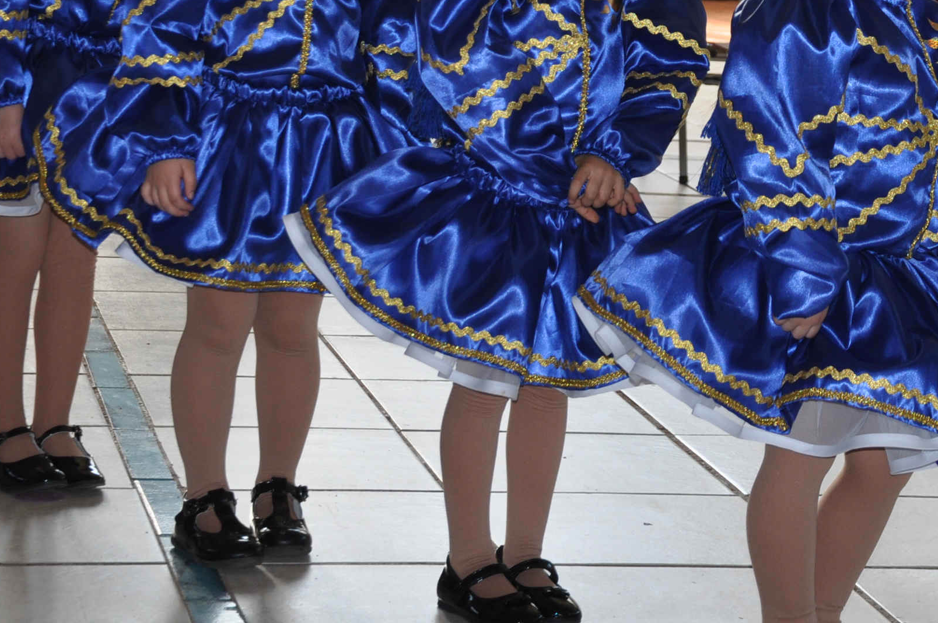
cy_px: 5
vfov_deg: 10.8
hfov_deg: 16.2
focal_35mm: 126
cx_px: 626
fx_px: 3279
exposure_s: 1/125
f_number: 4.8
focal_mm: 42
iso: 400
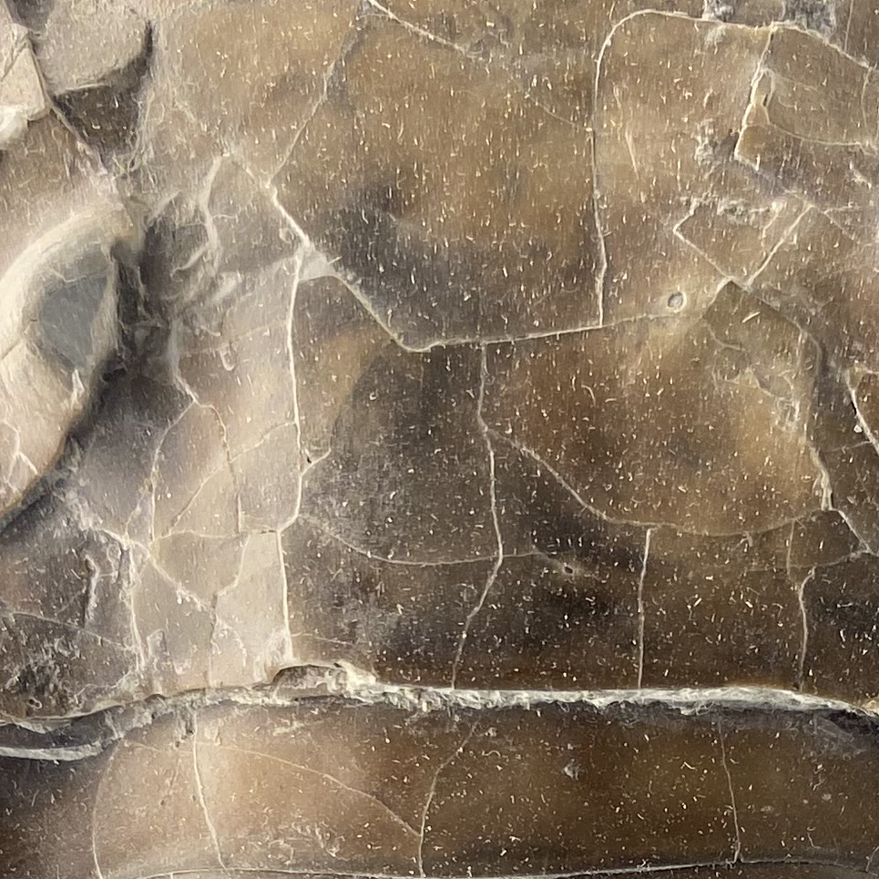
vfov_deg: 16.7
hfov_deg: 18.1
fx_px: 2758
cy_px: 1269
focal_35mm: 96
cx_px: 592
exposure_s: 1/61
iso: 64
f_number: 1.8
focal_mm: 4.25
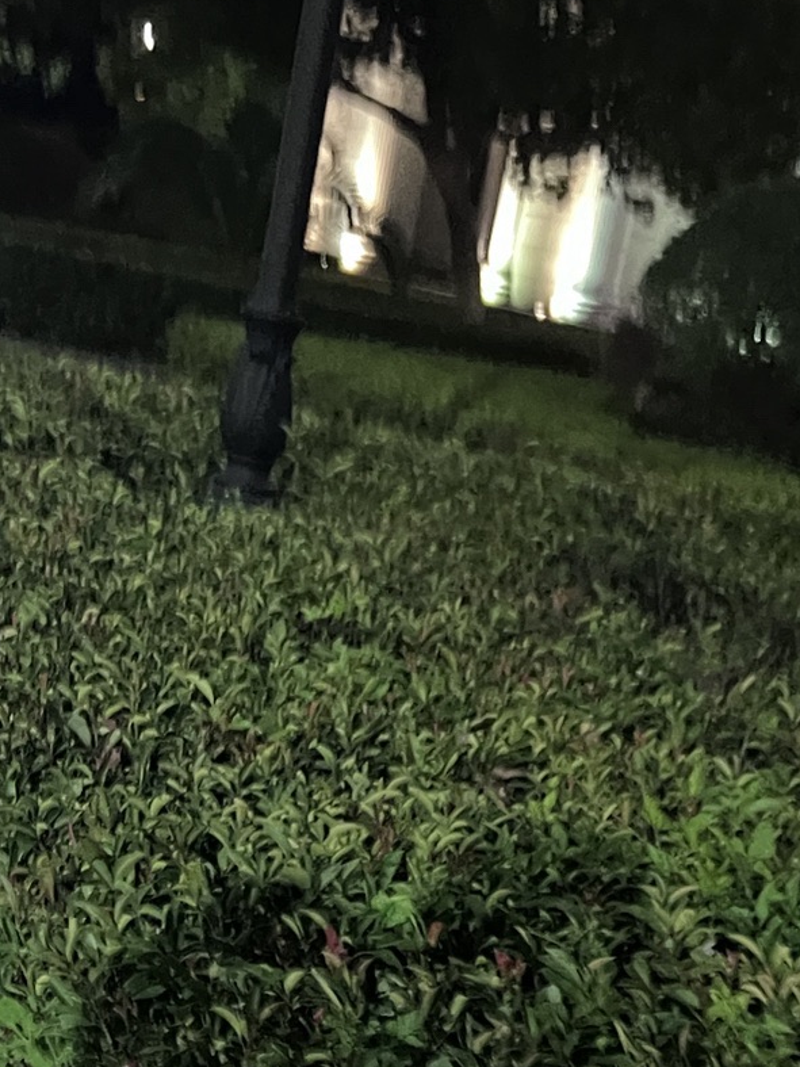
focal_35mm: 66
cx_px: 387
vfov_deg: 26.6
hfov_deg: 22.3
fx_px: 2034
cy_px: 1225
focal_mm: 5.7
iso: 800
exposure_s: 1/25
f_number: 1.5
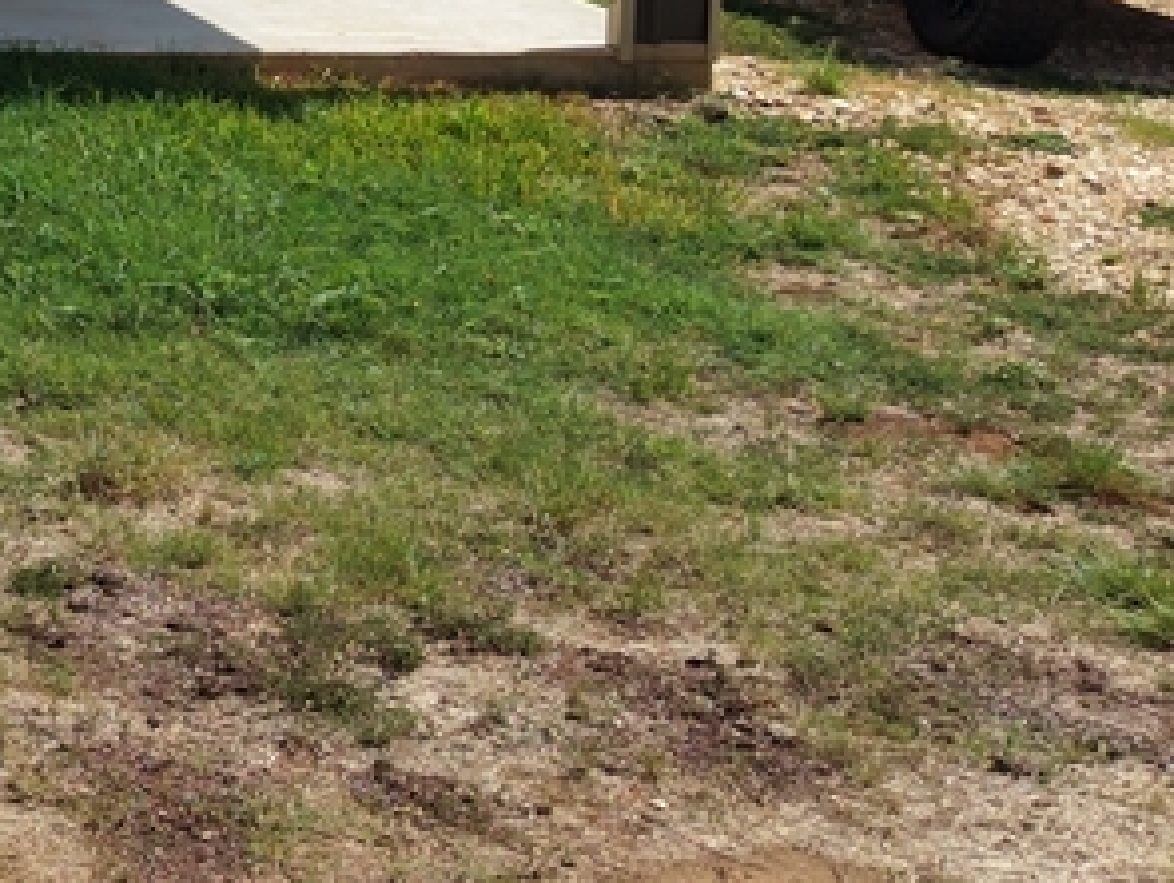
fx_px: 3973
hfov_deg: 13.6
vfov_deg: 12.1
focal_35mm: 117
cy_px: -418
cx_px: -1365
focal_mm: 8.67
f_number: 1.8
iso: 240
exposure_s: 1/8000
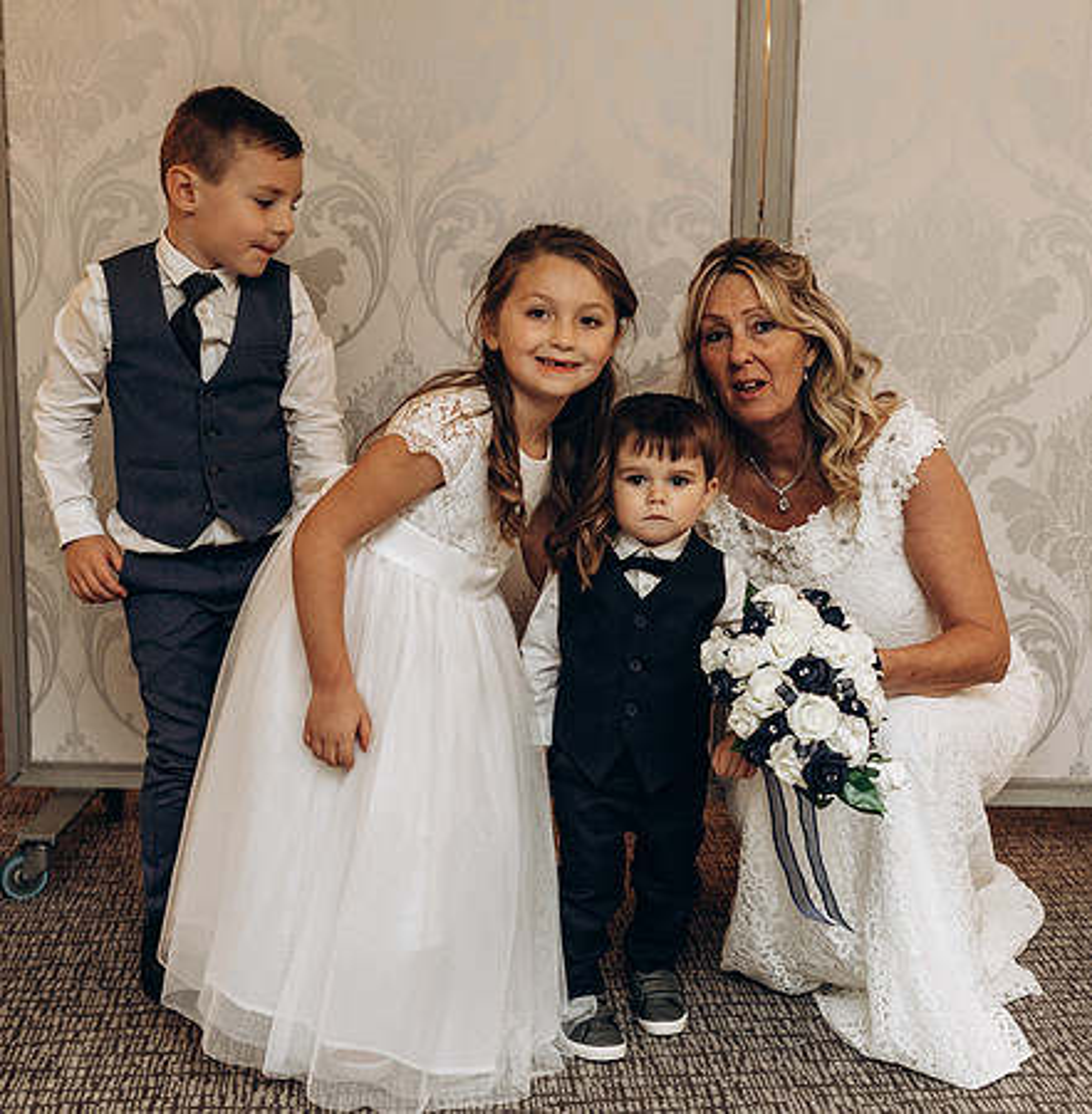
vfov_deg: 33.8
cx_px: 620
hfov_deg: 33.1
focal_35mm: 51
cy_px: 557
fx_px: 1833
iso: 400
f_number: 2.8
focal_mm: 35
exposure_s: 1/100
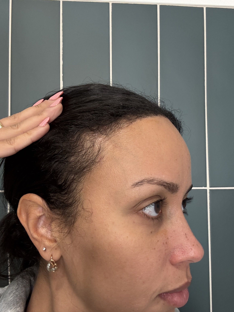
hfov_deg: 46.8
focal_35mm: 30
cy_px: 156
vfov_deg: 60.0
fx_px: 270
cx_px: 117
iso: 160
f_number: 1.9
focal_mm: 2.69
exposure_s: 1/60
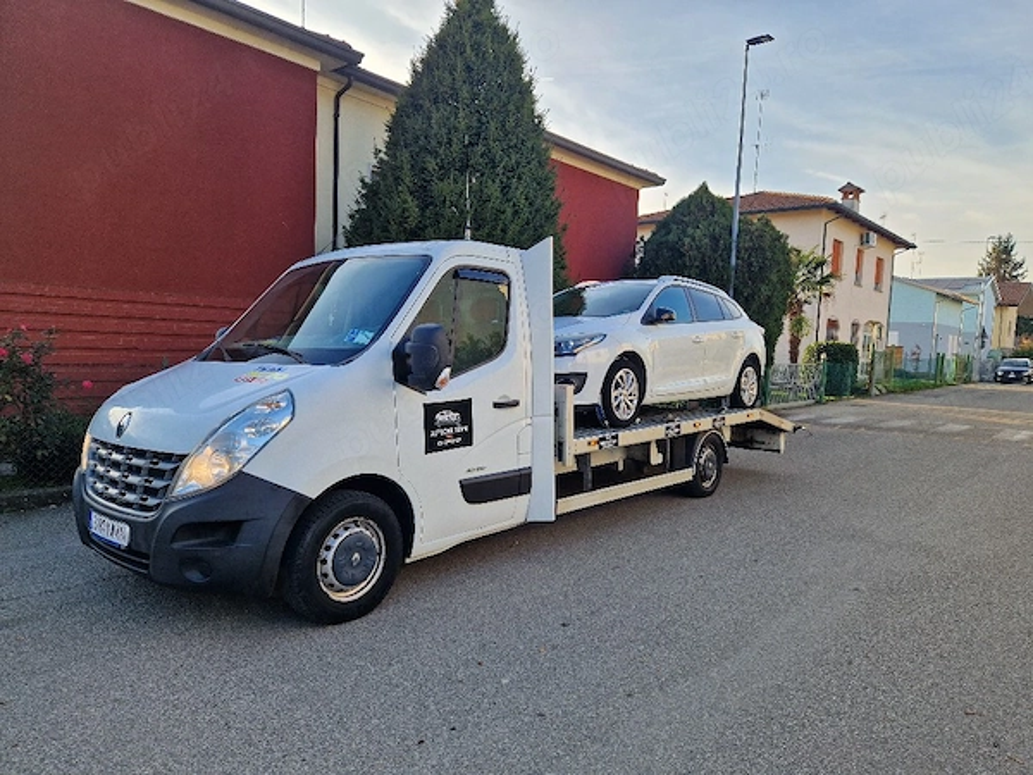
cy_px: 388
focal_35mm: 23
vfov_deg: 58.9
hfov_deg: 73.9
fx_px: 686
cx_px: 516
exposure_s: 1/526
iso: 50
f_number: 1.8
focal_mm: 5.4
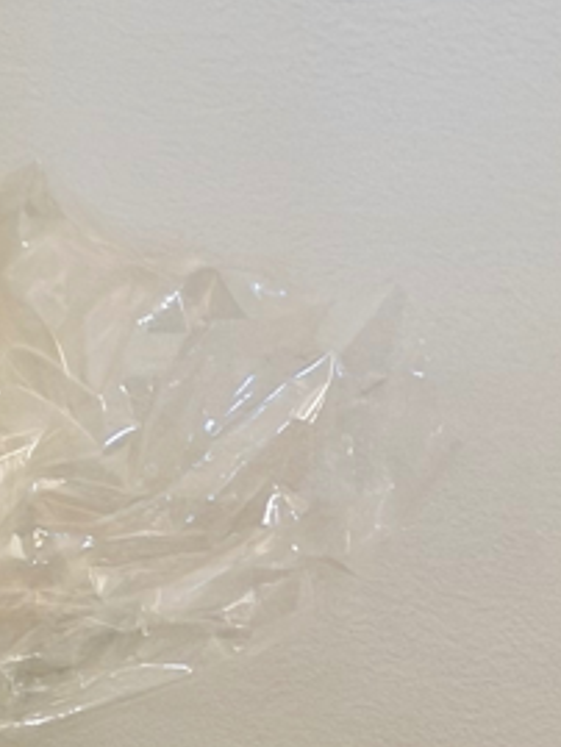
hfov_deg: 6.9
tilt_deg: -16.8
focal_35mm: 214
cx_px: -219
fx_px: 4621
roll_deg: +0.4
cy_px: 1483
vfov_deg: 8.7
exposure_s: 1/40
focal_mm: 6.76
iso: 400
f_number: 1.78
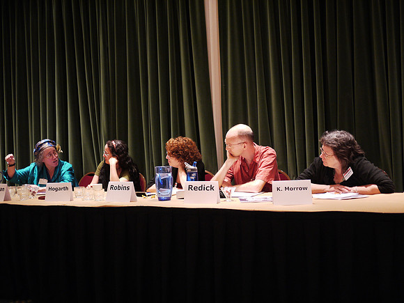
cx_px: 202
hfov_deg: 46.8
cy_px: 152
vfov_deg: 36.0
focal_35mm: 40
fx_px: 467
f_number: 1.7
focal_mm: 20
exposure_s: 1/80
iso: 500
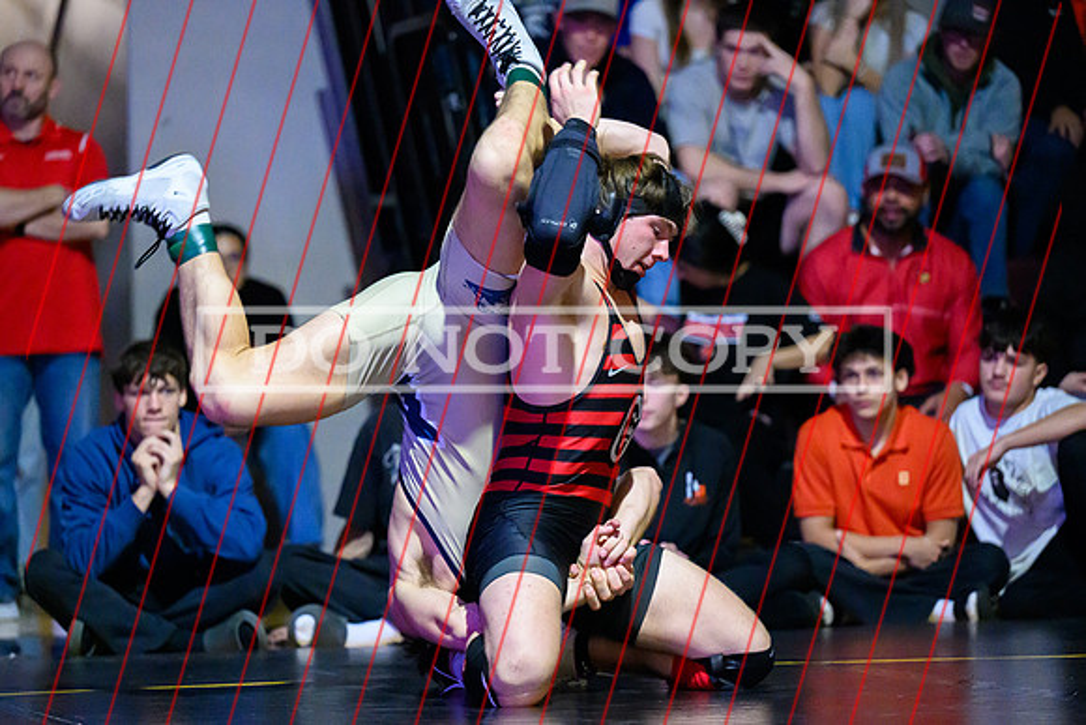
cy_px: 429
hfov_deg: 10.7
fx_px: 5782
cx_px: 509
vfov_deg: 7.2
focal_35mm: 192
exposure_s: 1/500
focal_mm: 160
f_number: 2.8
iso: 12800
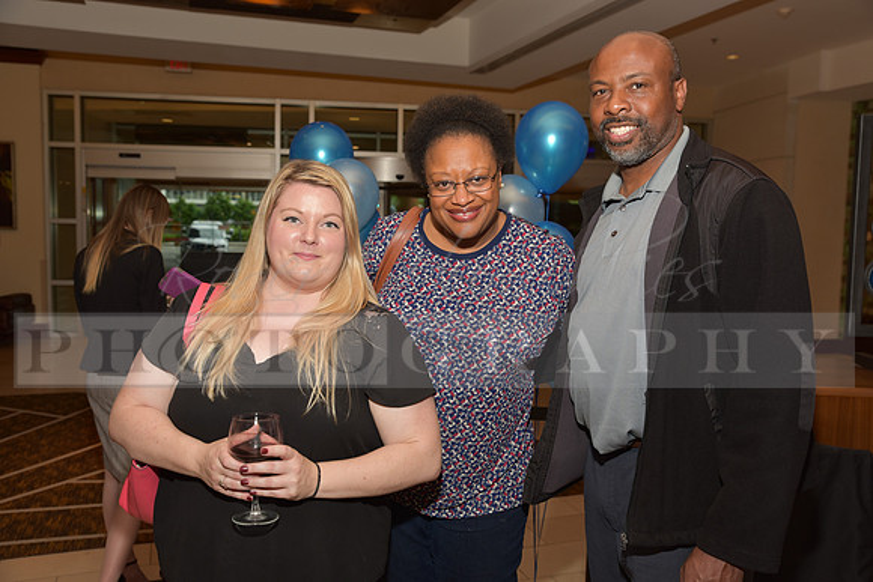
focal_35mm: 32
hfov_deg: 58.7
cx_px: 436
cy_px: 291
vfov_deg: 41.1
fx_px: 776
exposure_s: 1/60
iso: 200
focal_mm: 32
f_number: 5
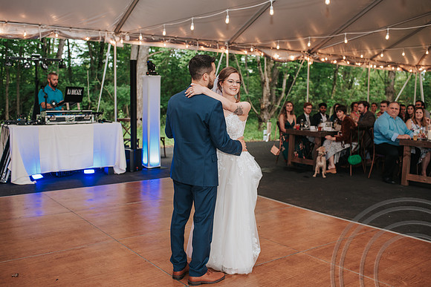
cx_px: 219
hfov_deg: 51.6
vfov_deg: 35.7
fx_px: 446
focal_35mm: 37
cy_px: 134
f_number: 2.8
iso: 500
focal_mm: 35
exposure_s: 1/125
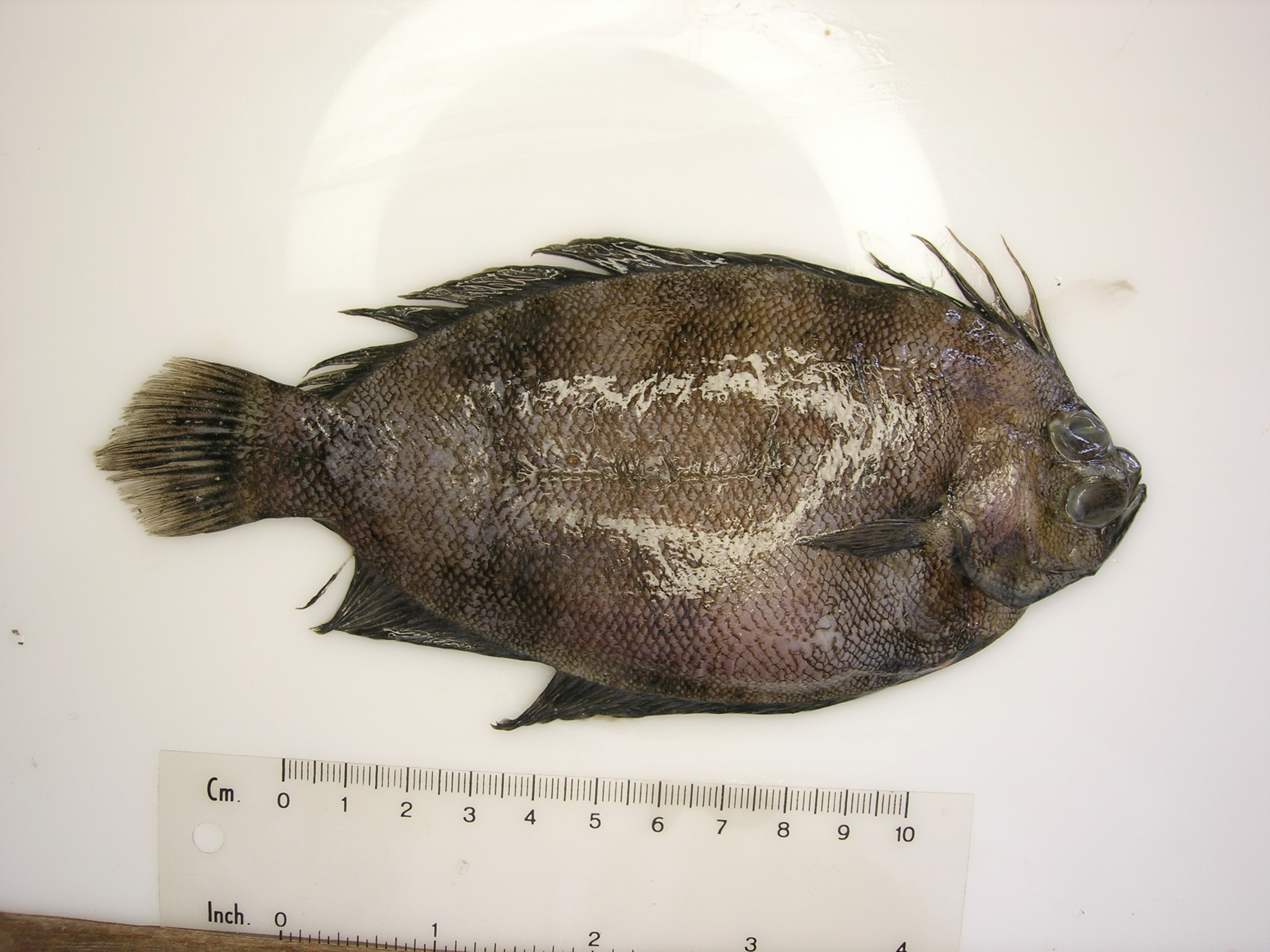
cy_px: 476
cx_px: 635
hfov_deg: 49.0
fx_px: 1394
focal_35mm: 38
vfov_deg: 37.7
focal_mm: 7.8
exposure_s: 1/20.3
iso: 64
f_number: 4.8
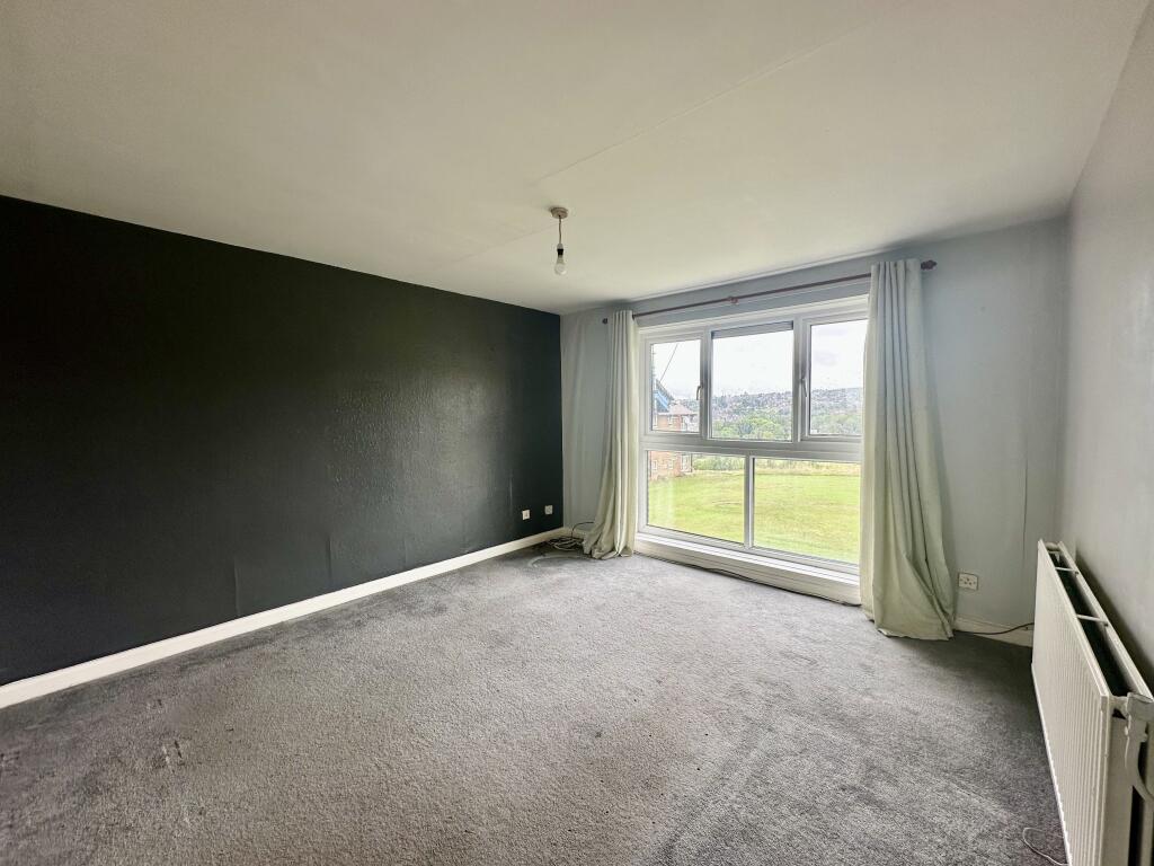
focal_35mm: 14
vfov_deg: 85.7
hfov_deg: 102.1
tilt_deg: -2.5
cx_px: 577
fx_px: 467
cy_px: 433
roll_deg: +0.5
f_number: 2.2
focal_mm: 2.22
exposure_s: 1/99
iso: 50
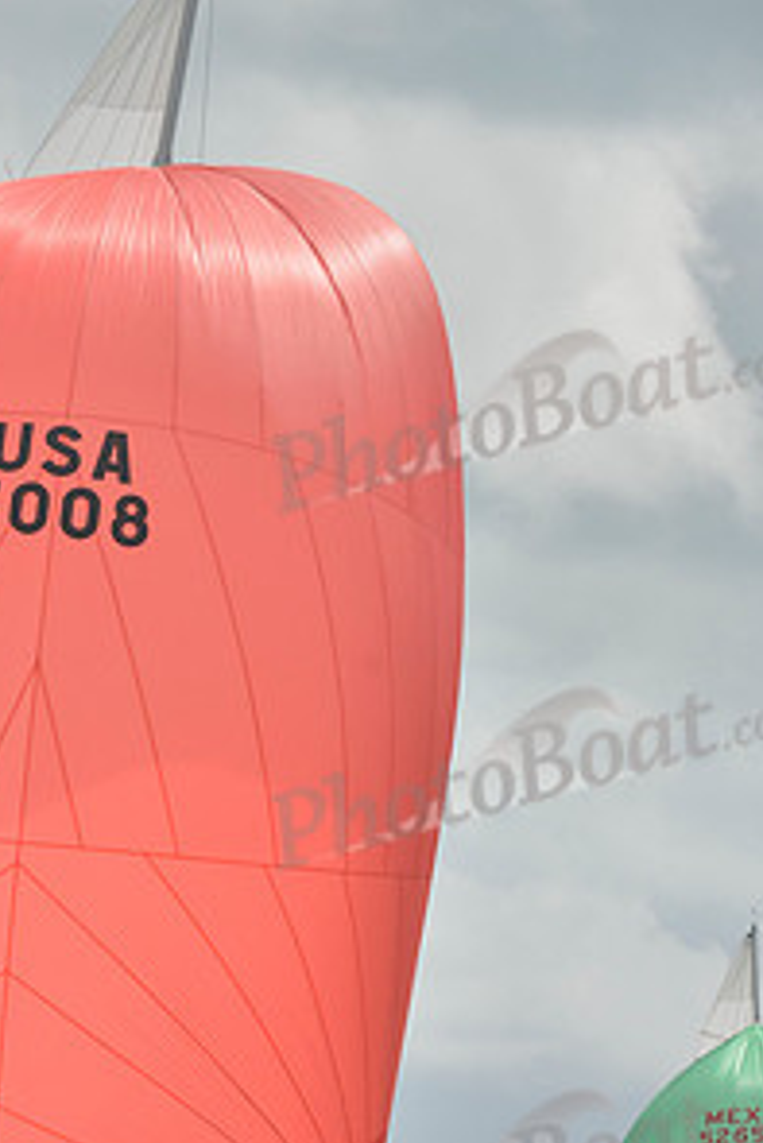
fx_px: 12479
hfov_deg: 3.5
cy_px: 1027
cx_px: 72
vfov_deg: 5.2
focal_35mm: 393
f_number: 8
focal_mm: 200
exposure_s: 1/1250
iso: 280
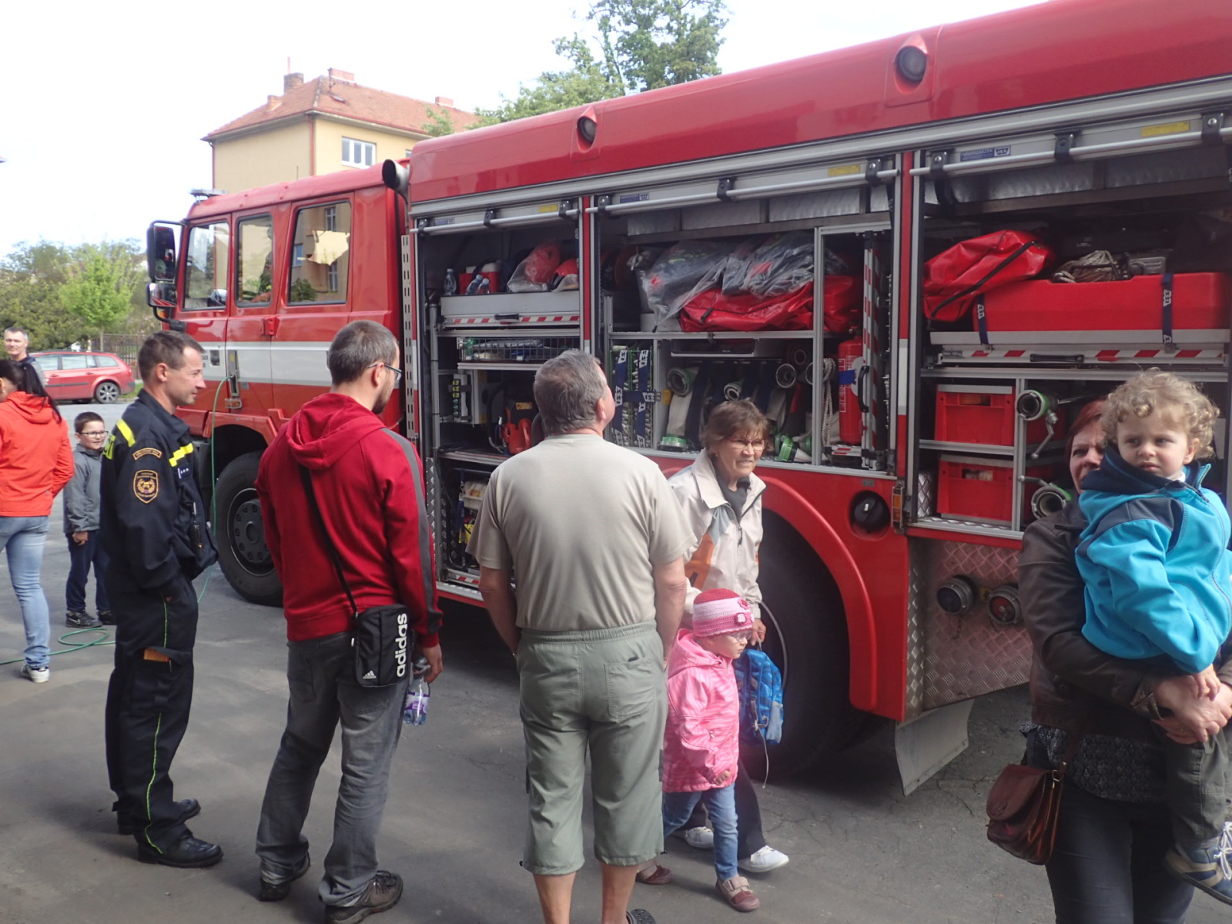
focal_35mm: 30
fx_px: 1068
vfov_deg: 46.8
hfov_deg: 60.0
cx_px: 616
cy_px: 462
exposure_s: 1/500
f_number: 2.3
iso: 100
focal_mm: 5.5
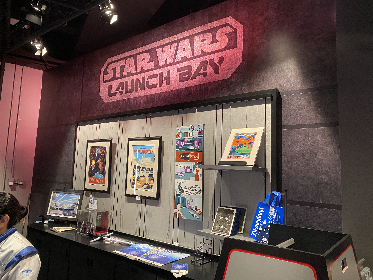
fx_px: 280
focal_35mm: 26
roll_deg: -2.6
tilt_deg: +4.9
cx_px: 186
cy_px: 140
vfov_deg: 53.1
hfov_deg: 67.3
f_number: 1.8
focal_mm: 4.25
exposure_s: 1/60
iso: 320
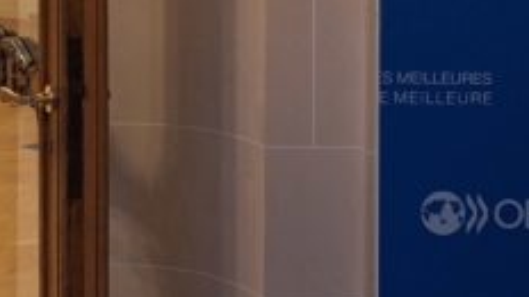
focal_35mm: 83
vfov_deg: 14.2
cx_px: 214
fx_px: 1163
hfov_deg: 25.6
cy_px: -39
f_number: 1.8
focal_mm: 5.54
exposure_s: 1/50
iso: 250
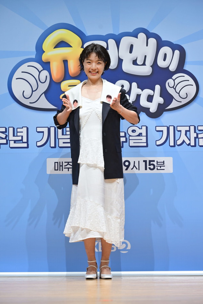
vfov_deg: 17.1
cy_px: 152
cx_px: 102
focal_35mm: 120
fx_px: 1015
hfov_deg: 11.4
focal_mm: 120
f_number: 5
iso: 640
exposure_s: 1/200
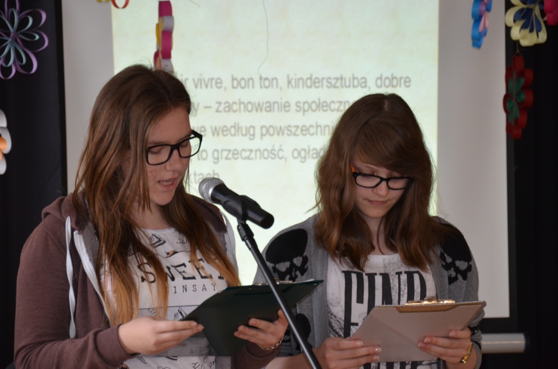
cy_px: 184
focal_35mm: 158
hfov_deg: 13.1
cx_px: 279
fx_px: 2436
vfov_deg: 8.7
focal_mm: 105
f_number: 5.6
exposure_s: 1/60
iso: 800
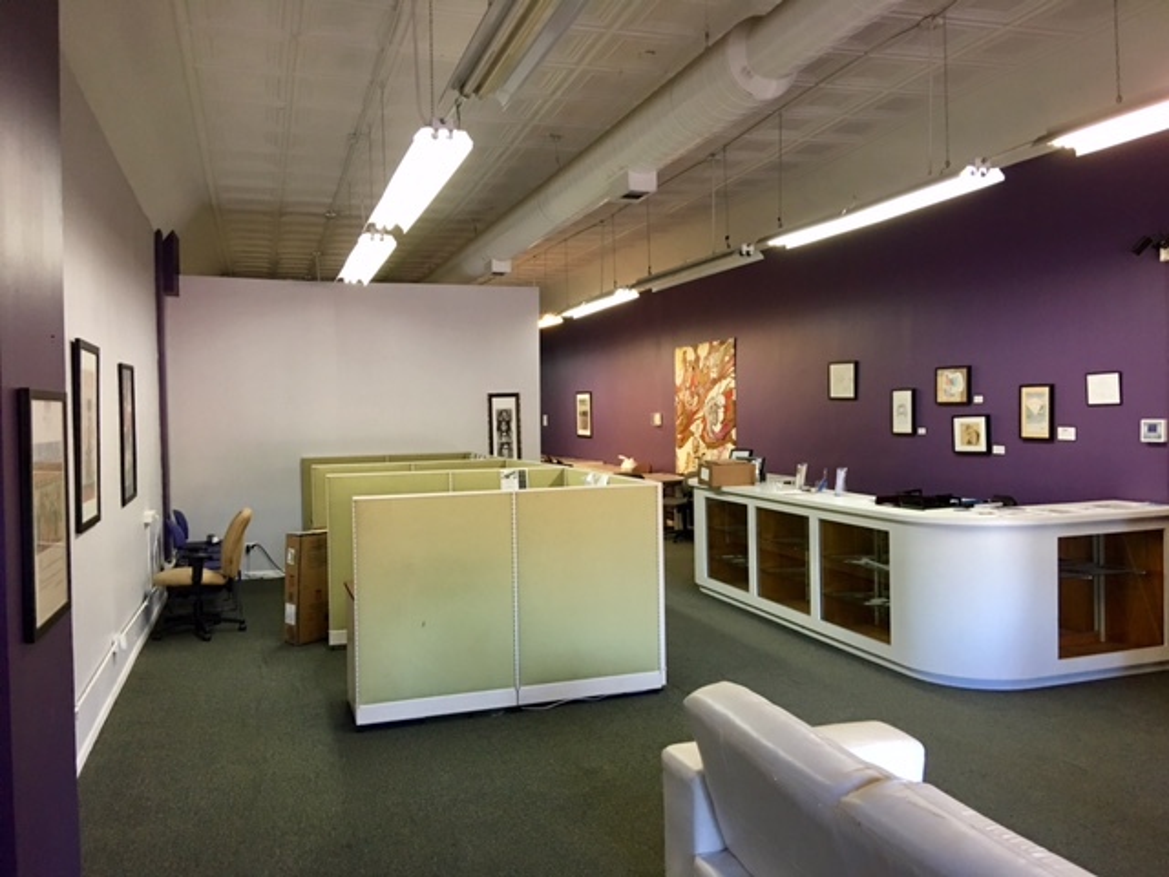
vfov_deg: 48.2
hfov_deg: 61.7
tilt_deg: -0.8
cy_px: 438
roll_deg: +1.4
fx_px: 979
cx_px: 584
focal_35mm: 29
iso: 50
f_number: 2.2
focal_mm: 4.15
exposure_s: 1/15
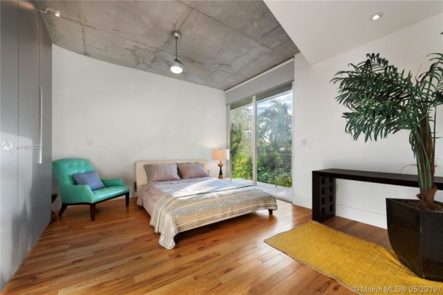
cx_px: 222
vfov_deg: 81.2
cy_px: 148
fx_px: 172
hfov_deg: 104.3
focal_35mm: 14
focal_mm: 14
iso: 200
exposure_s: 1/25
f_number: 8
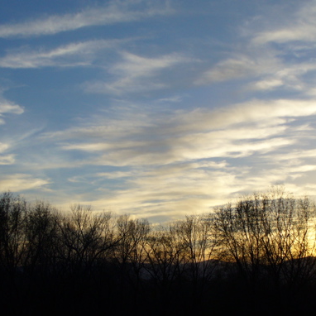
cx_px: 175
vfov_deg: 24.3
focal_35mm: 71
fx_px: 733
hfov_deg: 24.3
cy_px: 179
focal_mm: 7.9
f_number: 6
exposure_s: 1/250
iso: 80
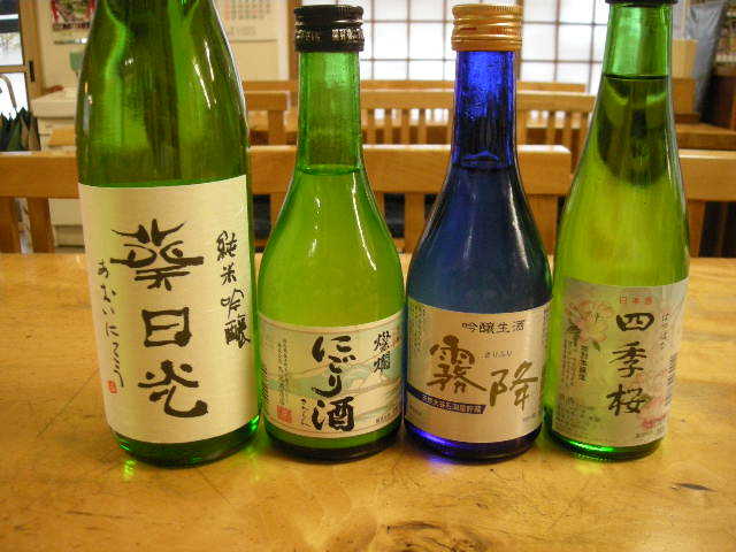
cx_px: 368
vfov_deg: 40.7
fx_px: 744
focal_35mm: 35
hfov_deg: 52.6
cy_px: 276
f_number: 2.8
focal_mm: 5.7
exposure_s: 1/27.6
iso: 400
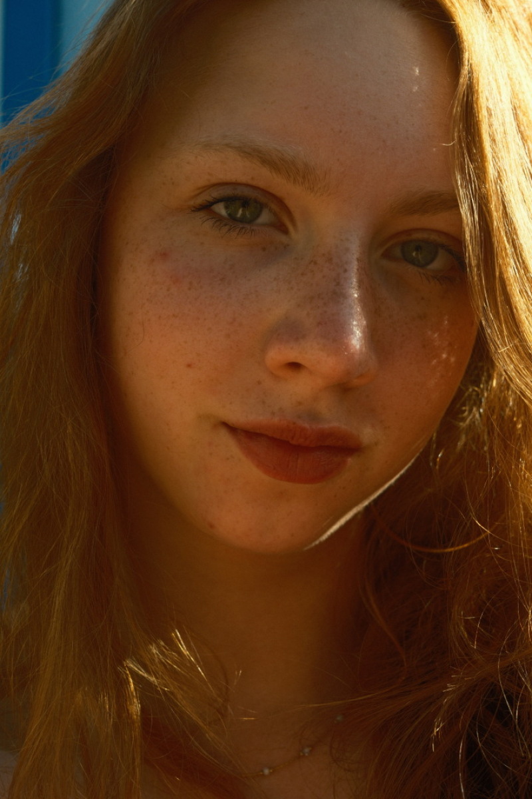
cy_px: 400
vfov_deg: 47.4
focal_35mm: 41
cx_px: 266
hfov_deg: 32.6
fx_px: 909
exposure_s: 1/480
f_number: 5.6
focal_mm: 27
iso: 250
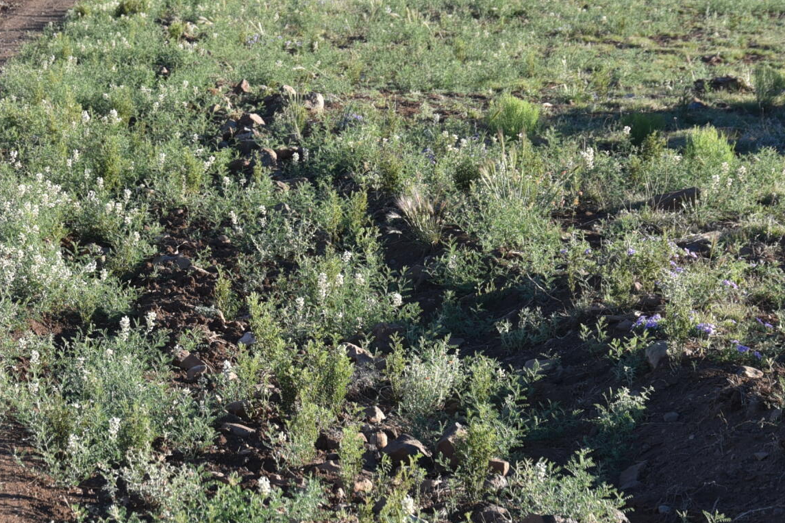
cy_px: 87
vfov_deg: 7.7
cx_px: 82
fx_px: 3881
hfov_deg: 11.5
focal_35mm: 178
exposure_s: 1/250
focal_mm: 68
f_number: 8
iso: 220
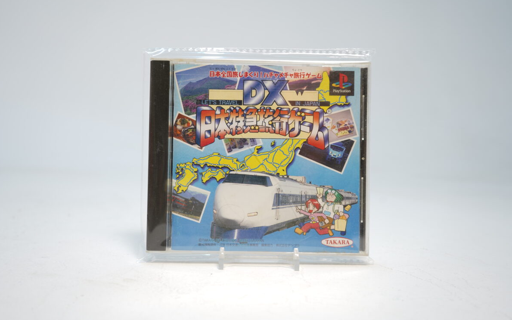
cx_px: 254
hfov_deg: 54.0
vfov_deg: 35.3
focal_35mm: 36
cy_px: 150
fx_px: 502
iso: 64
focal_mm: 35
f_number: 5.6
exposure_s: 1/4
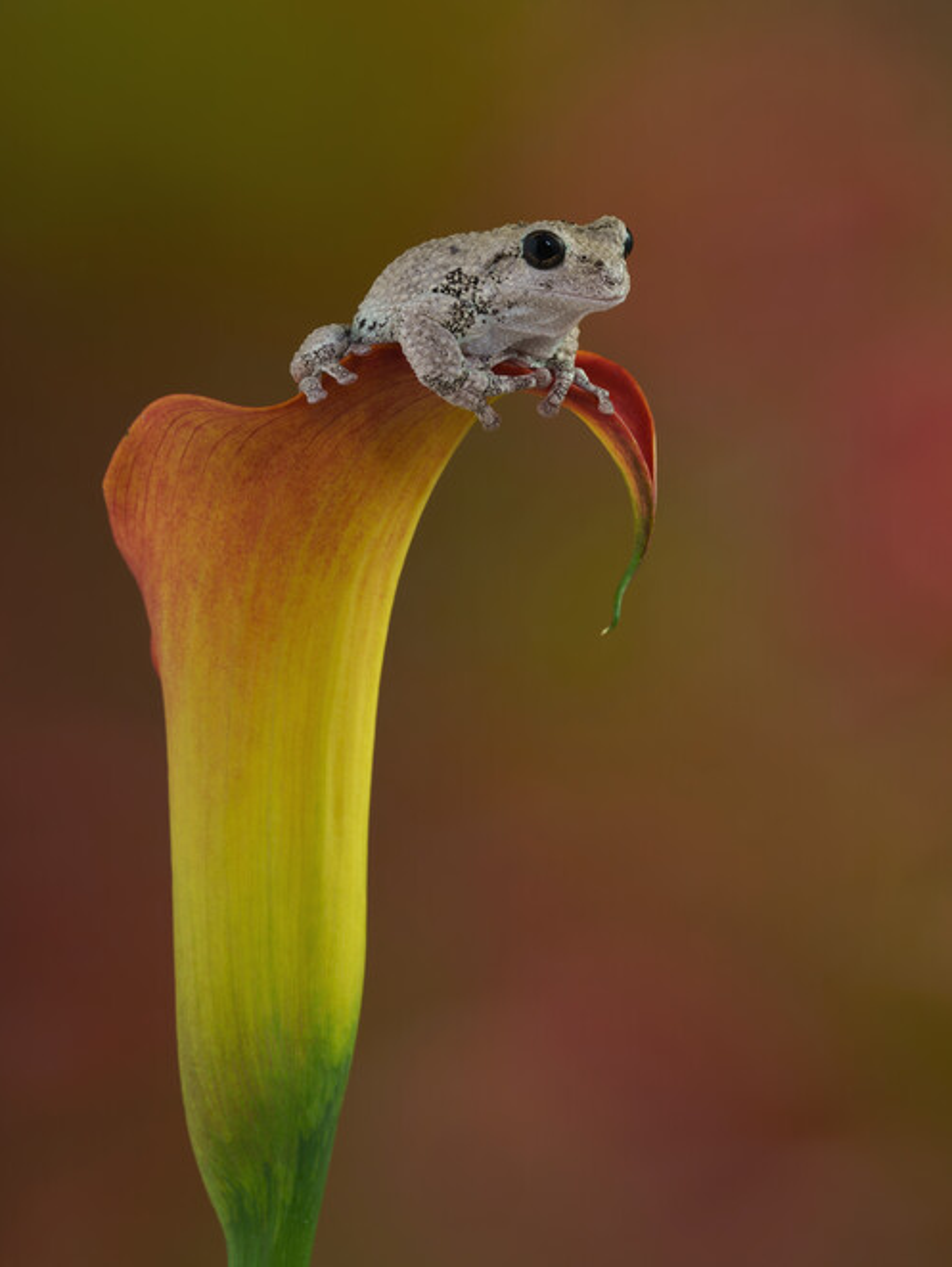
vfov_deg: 20.0
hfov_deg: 15.1
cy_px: 593
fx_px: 3591
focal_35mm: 98
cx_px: 475
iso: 50
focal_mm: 90
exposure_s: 1/160
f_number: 16
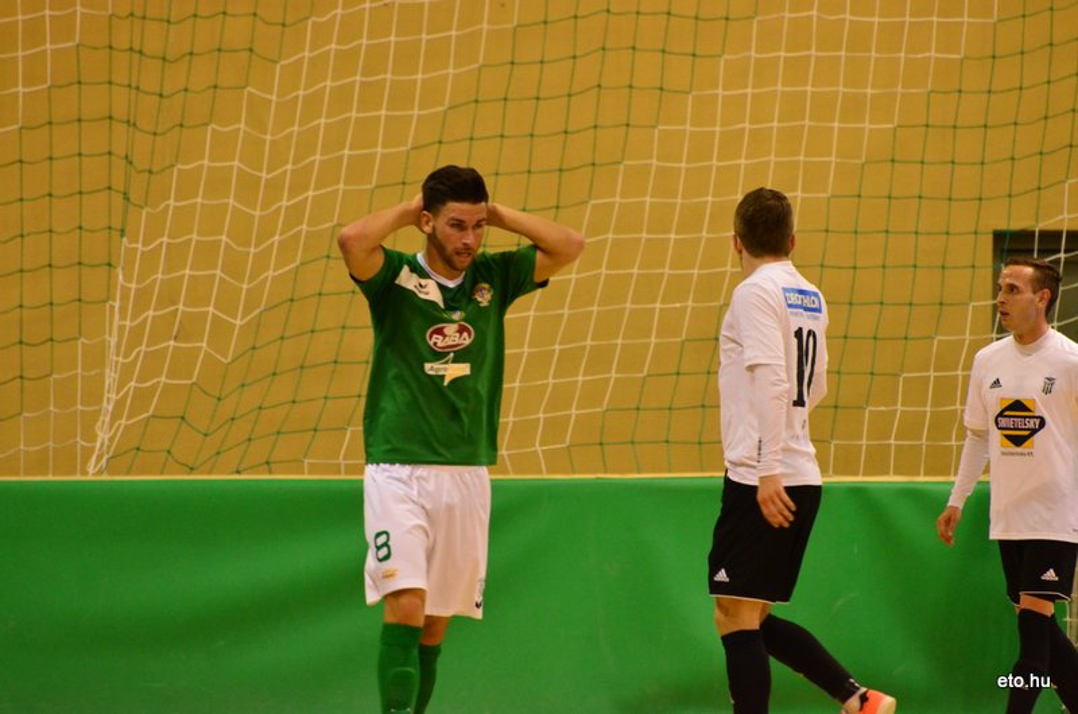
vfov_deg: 3.8
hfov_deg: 5.7
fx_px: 10758
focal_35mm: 360
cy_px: 357
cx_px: 539
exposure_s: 1/320
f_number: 5.3
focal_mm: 240
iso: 4000
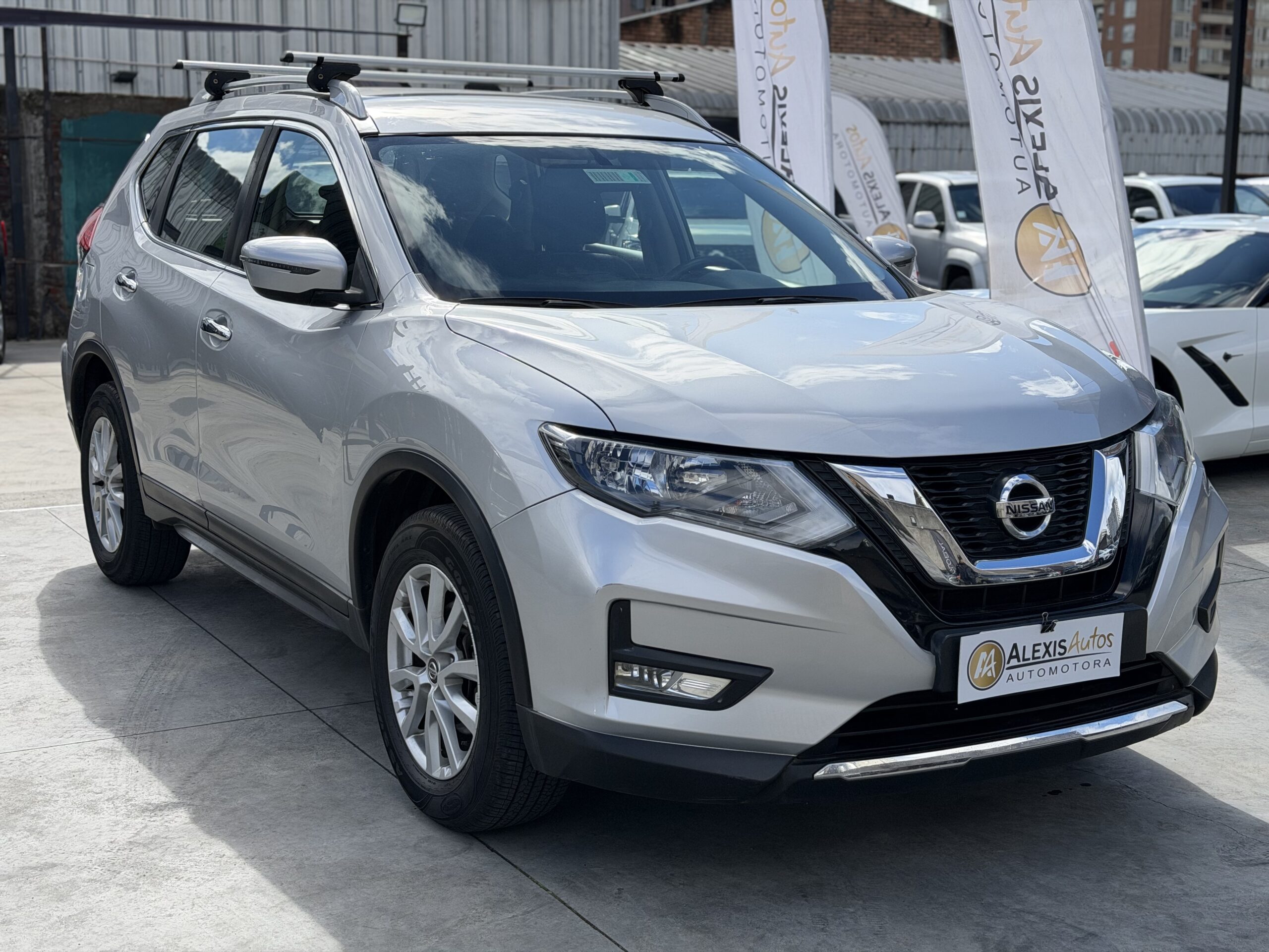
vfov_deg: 30.3
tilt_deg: -9.2
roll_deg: -0.4
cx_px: 634
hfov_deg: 39.7
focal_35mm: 48
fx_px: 1760
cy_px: 476
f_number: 1.78
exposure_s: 1/3534
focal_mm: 6.76
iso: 80
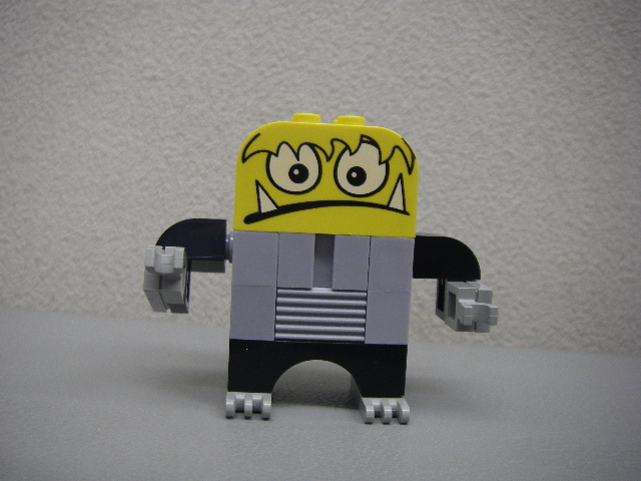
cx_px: 320
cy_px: 240
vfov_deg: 37.7
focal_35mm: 38
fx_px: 704
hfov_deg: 49.0
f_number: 3.3
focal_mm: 6.3
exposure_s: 1/15
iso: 160
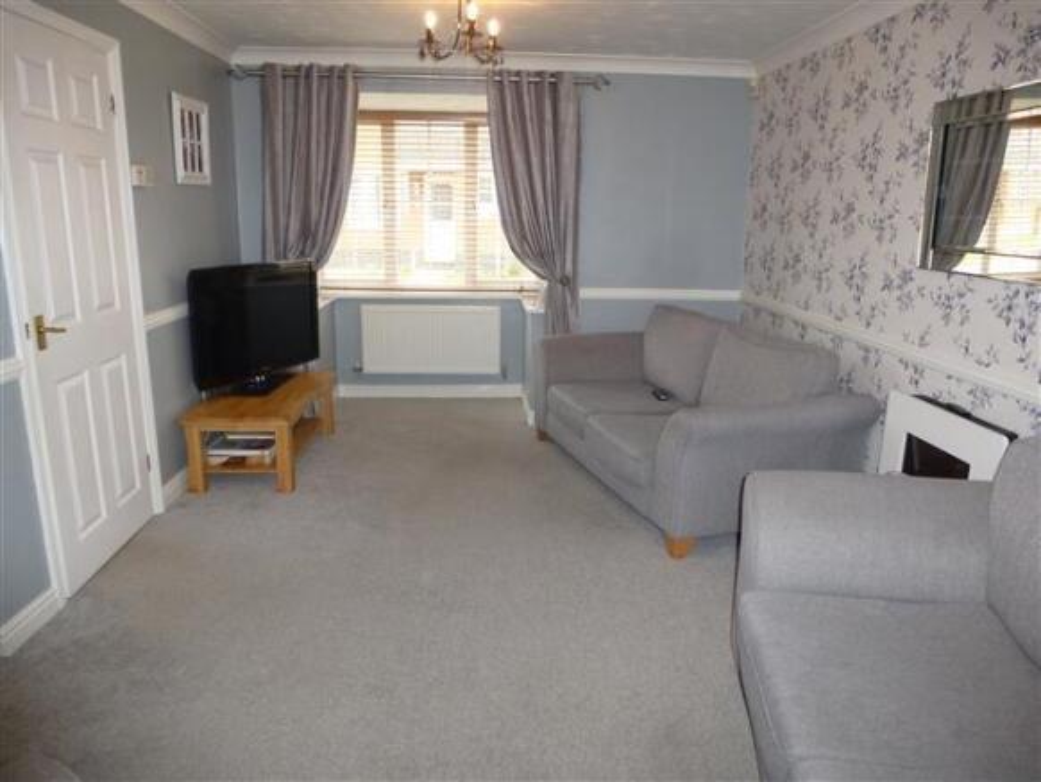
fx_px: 722
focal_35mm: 24
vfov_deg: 56.9
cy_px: 391
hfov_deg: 71.6
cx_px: 520
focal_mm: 4.3
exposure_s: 1/60
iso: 320
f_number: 3.3
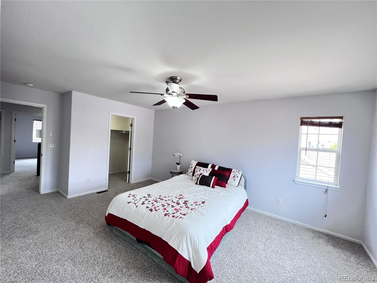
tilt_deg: -1.1
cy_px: 142
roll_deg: -3.3
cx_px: 188
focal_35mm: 13
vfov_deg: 89.9
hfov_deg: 106.2
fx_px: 142
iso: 200
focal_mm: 1.57
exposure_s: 1/120
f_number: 1.8
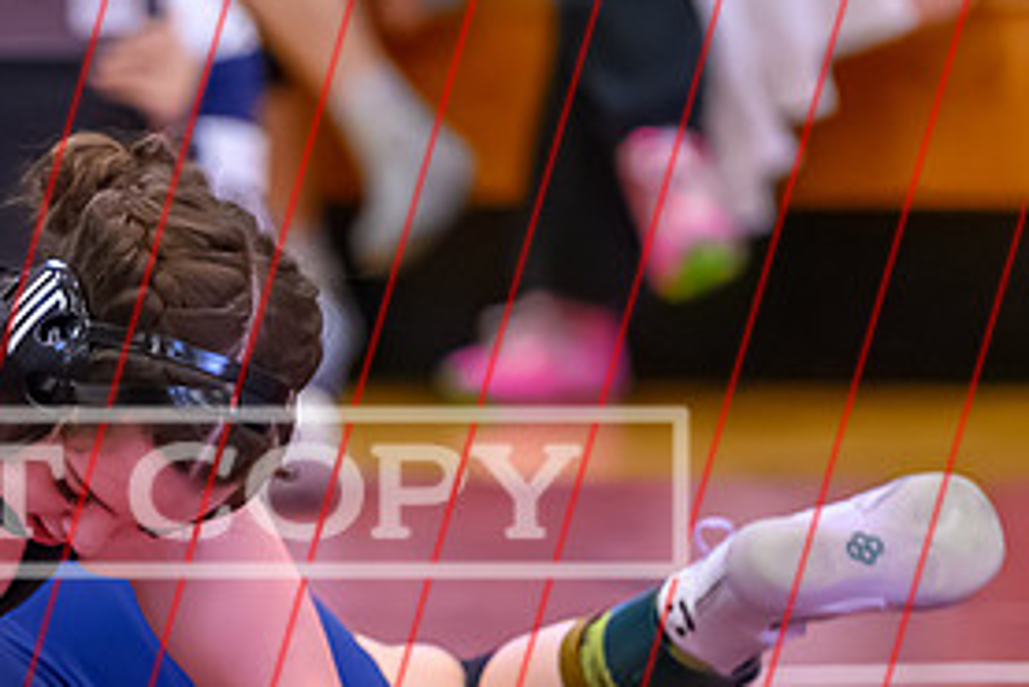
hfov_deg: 3.7
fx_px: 15814
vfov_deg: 2.5
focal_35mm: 553
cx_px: -106
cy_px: 725
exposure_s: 1/640
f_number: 2.8
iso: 10000
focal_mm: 180
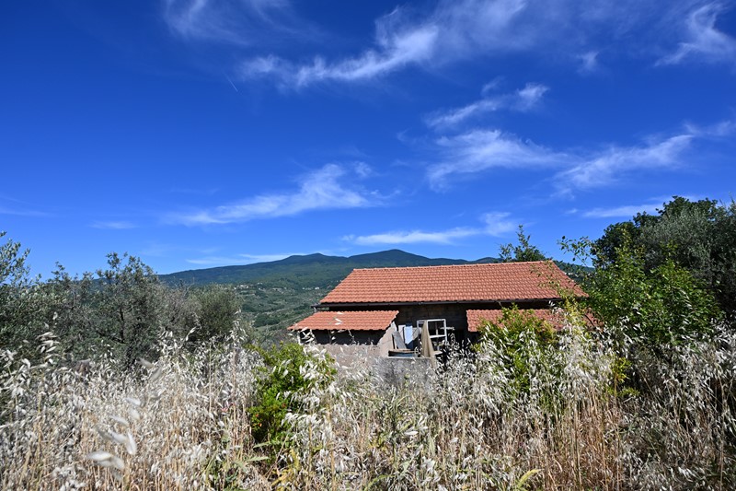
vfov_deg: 67.4
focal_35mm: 18
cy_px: 246
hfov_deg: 90.0
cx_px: 368
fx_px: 368
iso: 100
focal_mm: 12
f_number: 8
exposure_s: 1/500
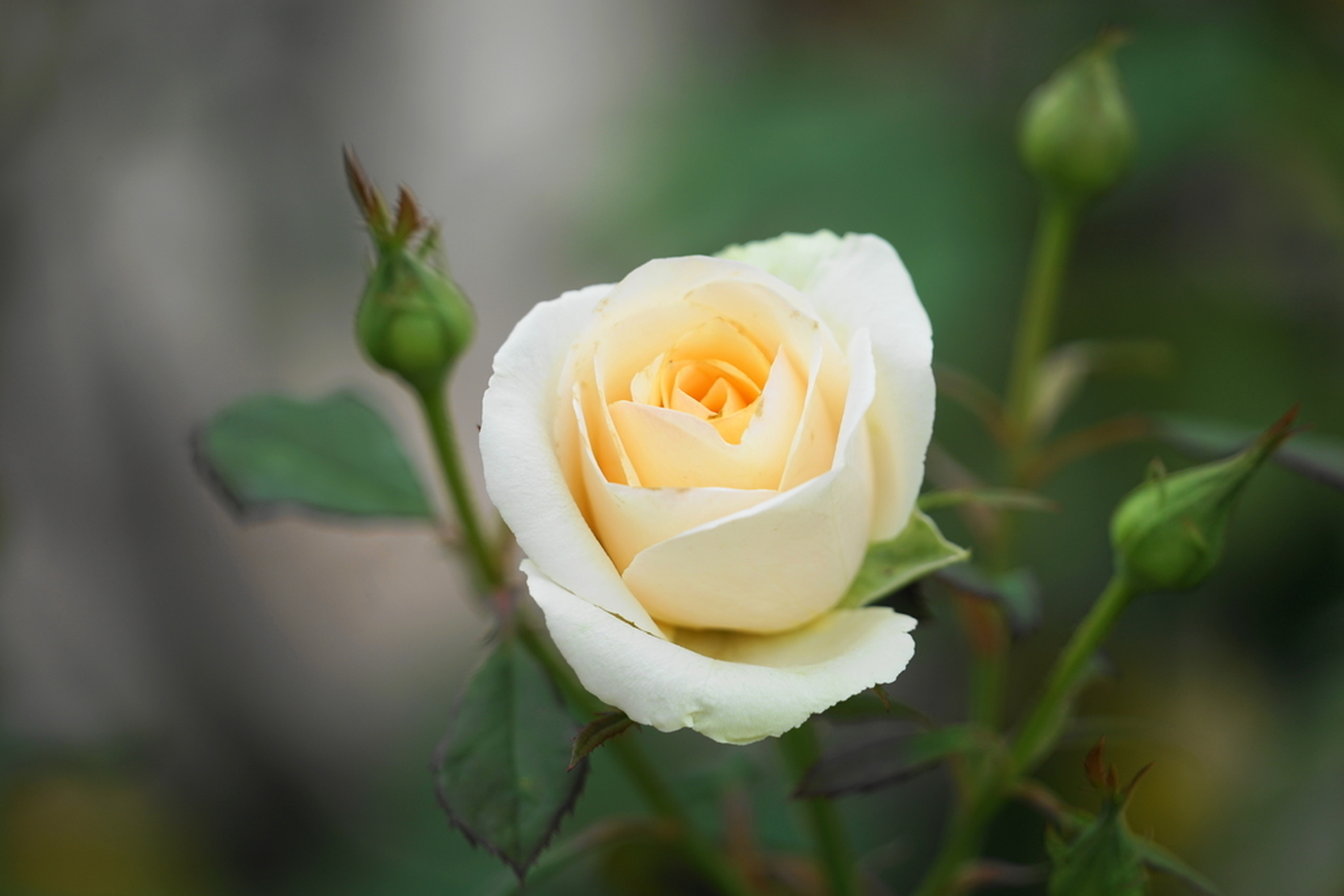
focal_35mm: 300
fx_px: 11201
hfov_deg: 6.9
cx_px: 672
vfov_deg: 4.6
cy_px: 448
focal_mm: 300
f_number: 5.6
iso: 100
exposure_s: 1/320
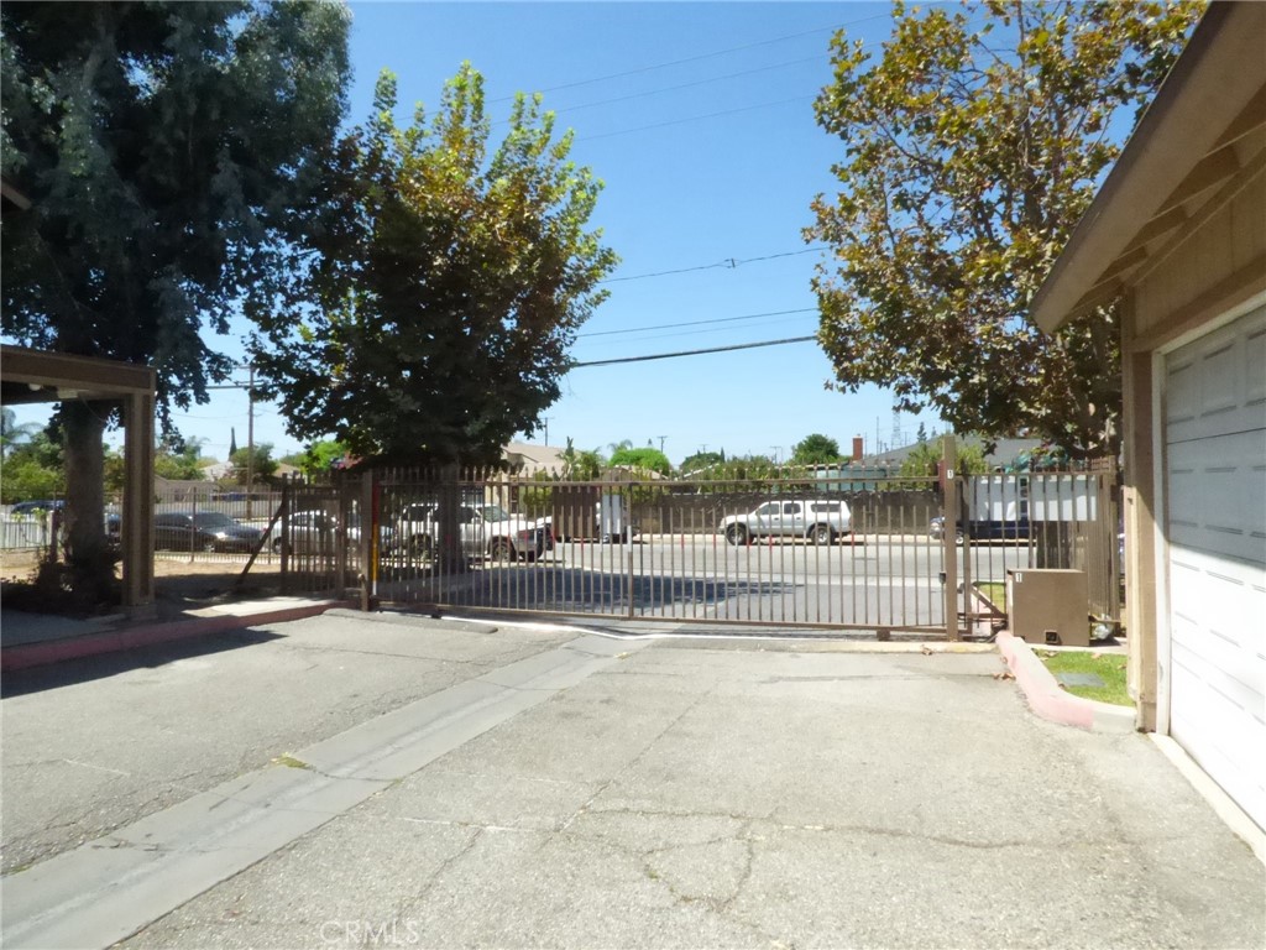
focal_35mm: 20
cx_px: 633
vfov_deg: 66.0
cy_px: 475
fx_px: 731
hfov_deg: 81.7
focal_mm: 3.58
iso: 1600
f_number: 8
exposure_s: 1/2000
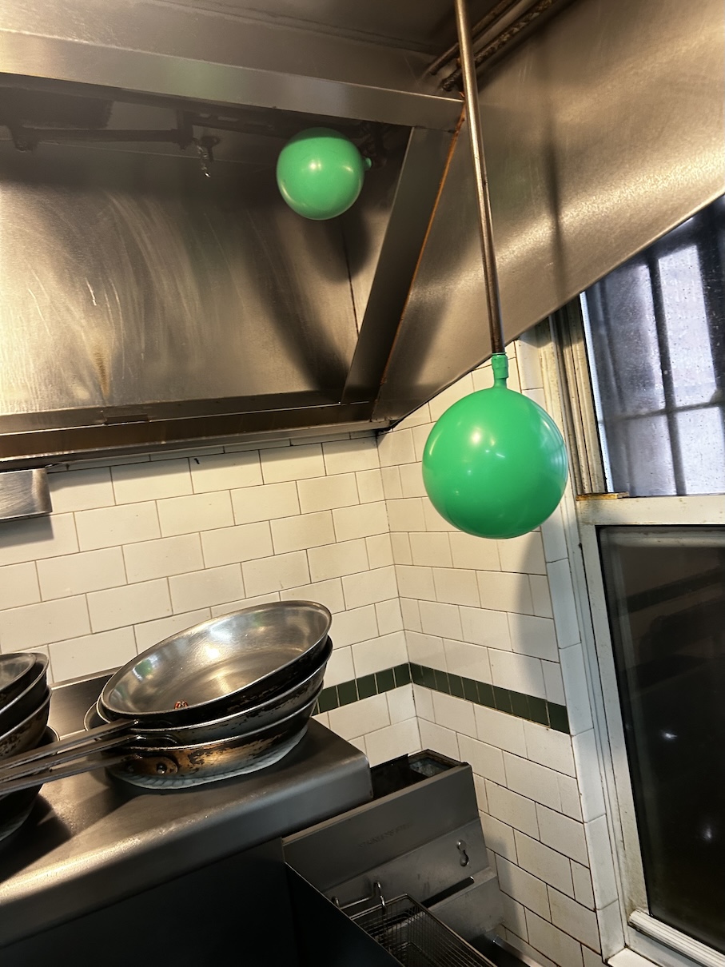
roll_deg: +7.7
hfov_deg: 53.0
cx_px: 362
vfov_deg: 67.3
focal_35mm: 26
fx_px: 726
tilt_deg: -0.1
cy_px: 484
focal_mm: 5.7
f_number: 1.5
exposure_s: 1/60
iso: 200
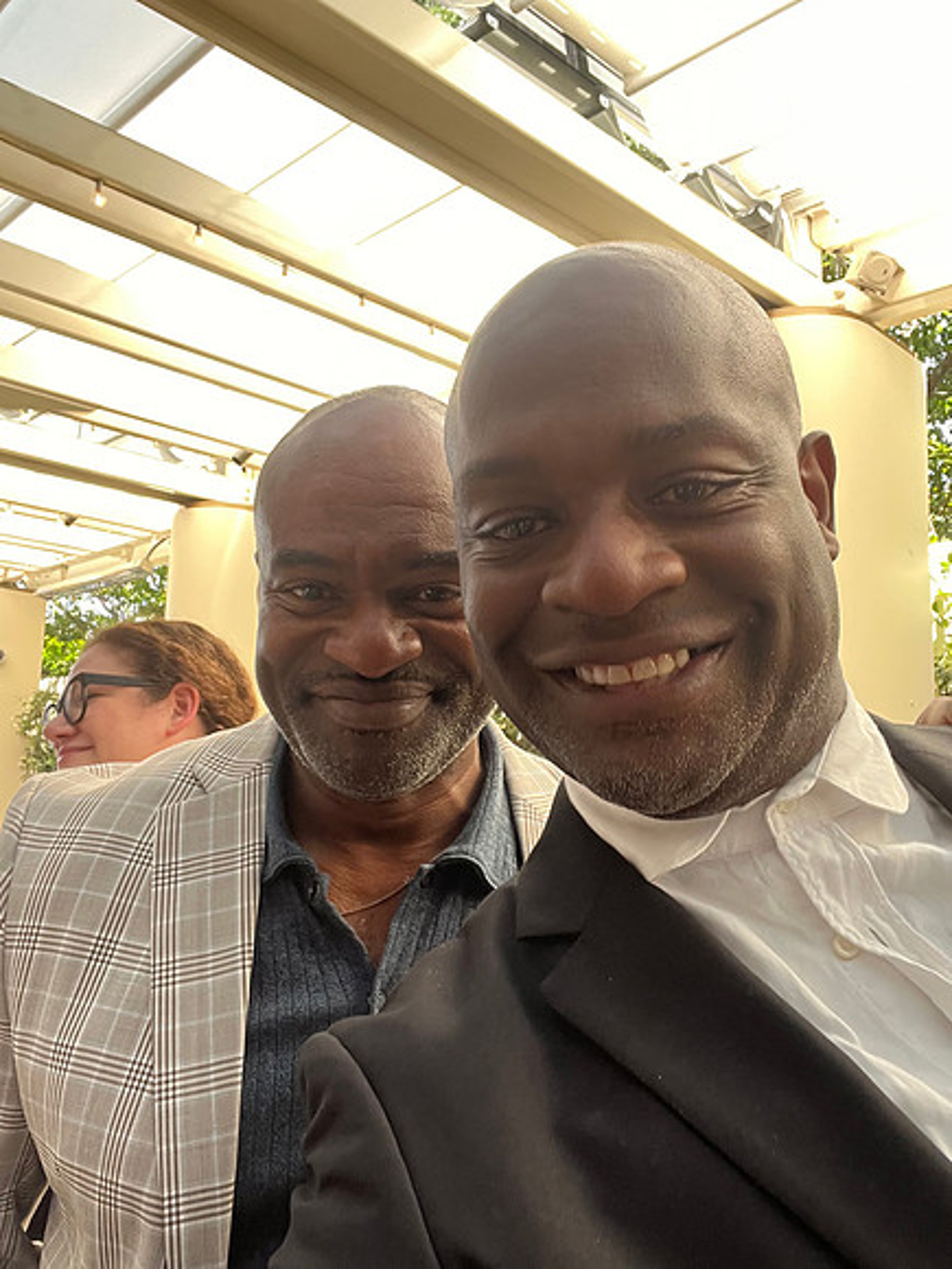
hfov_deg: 46.8
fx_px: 1100
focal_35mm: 30
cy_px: 634
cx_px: 476
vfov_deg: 60.0
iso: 200
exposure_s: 1/60
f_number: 2.2
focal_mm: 2.71
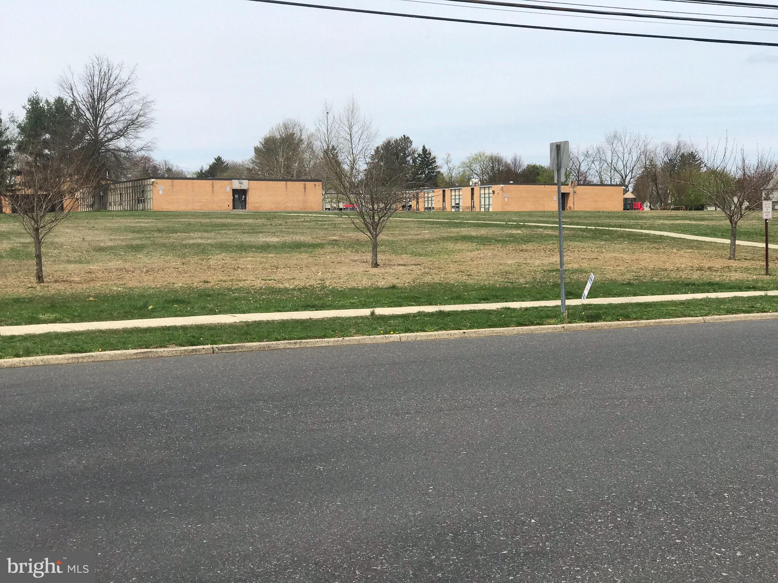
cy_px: 292
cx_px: 389
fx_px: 1281
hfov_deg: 33.8
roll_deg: -0.1
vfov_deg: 25.7
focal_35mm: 57
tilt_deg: -1.9
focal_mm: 6.6
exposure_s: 1/1140
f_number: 2.8
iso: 20
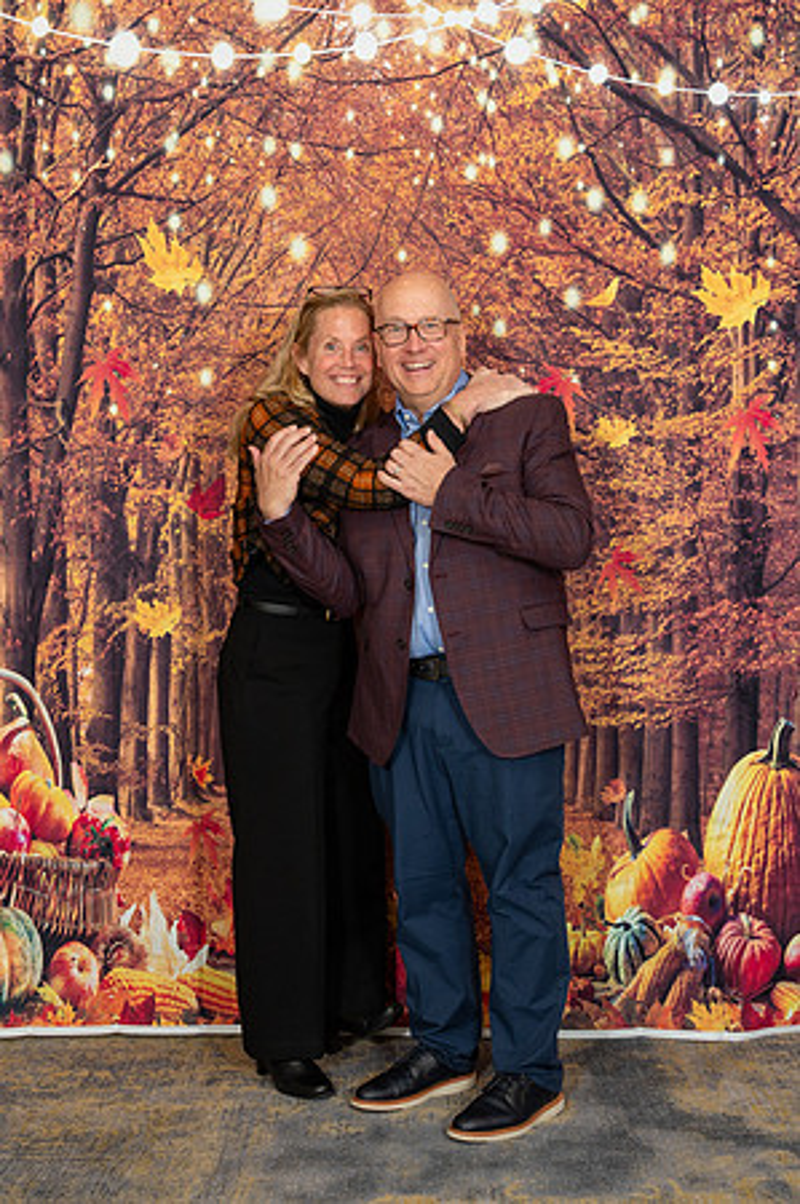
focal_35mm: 55
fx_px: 1844
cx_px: 433
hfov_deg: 24.5
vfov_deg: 36.1
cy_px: 637
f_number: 5.6
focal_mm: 33
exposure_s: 1/80
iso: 800
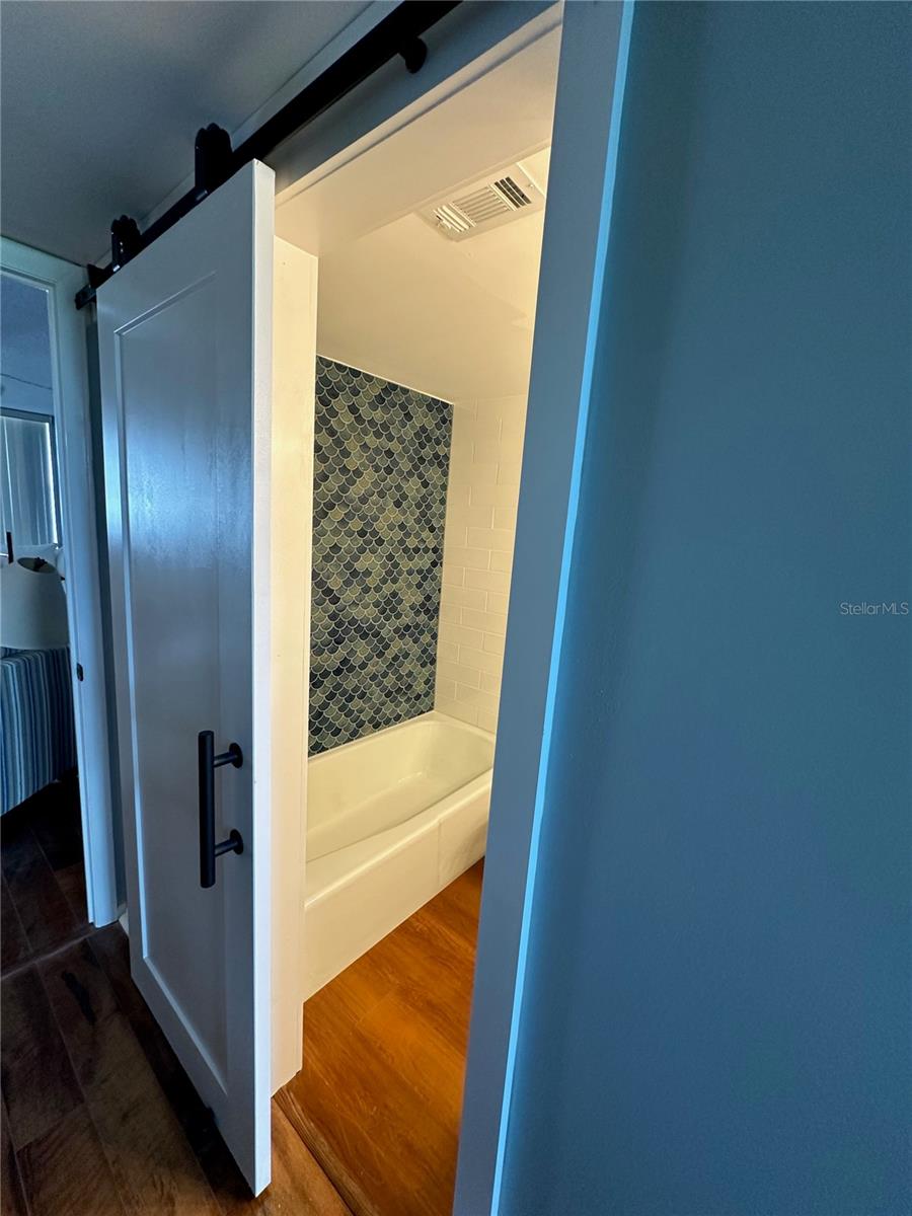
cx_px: 456
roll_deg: -4.8
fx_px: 492
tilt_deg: -9.1
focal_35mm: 14
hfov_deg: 85.7
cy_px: 608
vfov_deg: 102.1
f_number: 2.2
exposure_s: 1/60
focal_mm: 2.22
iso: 160
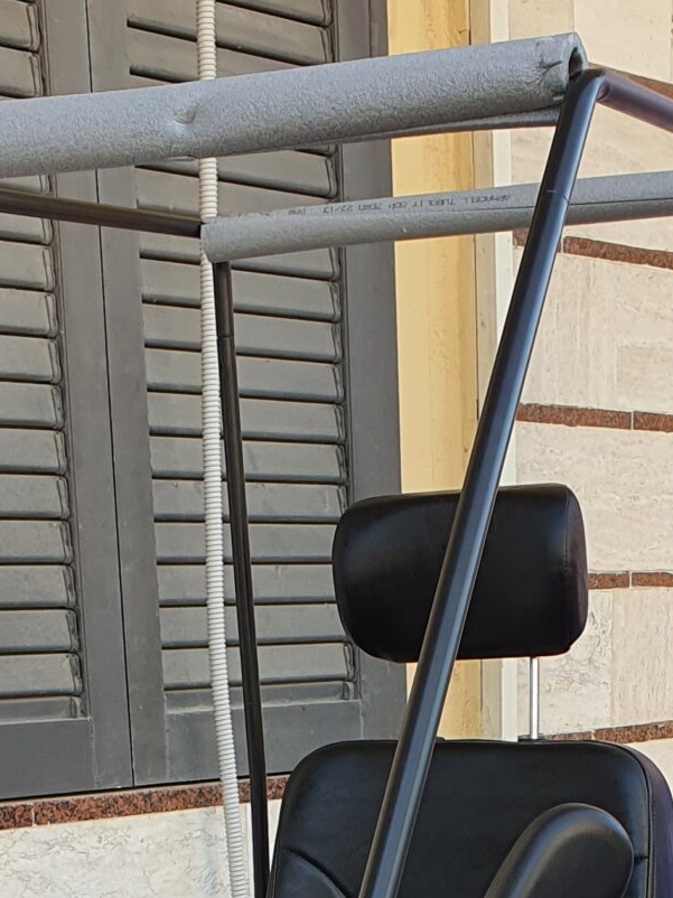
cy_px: 1216
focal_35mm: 83
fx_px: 2153
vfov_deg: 21.1
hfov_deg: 17.8
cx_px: 381
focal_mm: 4.3
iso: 50
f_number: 2.4
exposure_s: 1/145
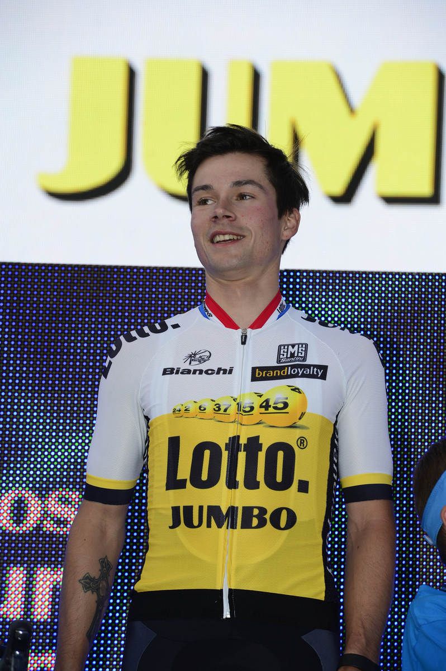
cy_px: 336
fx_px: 3723
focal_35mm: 200
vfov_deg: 10.3
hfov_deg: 6.9
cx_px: 223
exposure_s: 1/250
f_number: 9
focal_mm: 200
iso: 200
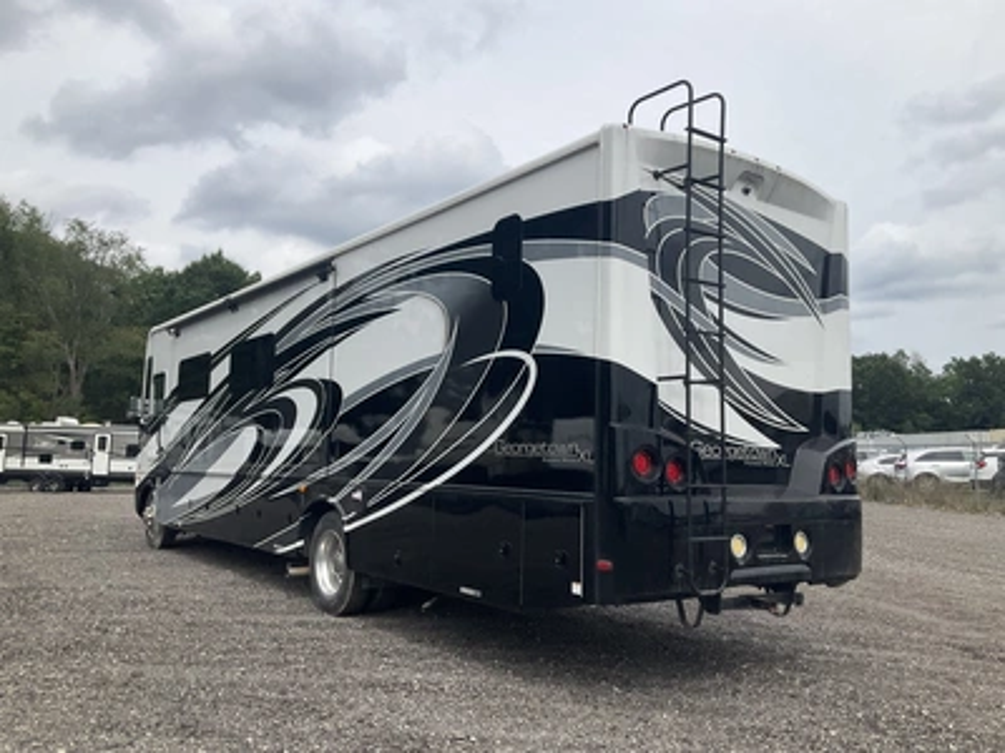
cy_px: 376
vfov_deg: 48.2
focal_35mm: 29
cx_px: 502
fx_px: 842
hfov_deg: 61.7
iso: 25
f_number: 1.8
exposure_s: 1/1786
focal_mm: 3
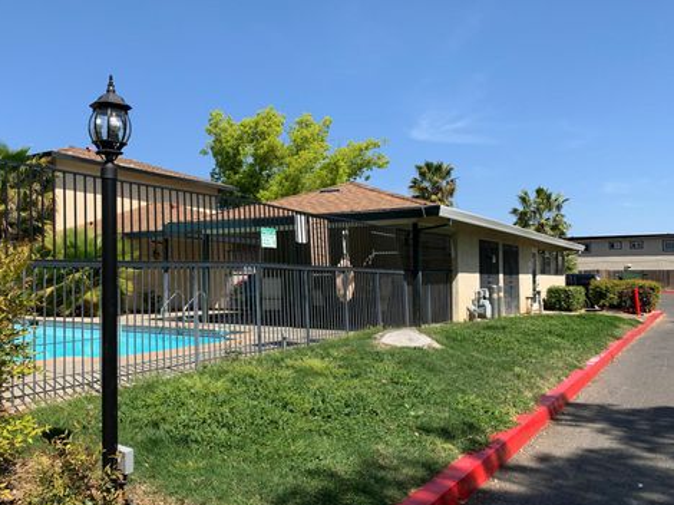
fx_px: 603
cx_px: 277
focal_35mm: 31
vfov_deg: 45.4
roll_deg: -0.1
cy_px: 254
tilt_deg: +2.4
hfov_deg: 58.0
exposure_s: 1/1845
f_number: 1.8
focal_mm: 4.25
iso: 25
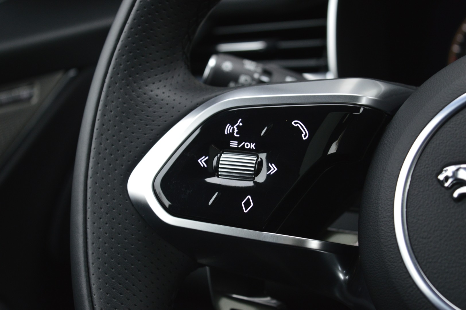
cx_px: 233
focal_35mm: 82
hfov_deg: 24.6
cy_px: 155
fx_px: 1067
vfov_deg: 16.5
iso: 800
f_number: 5.6
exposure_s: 1/25
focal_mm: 55
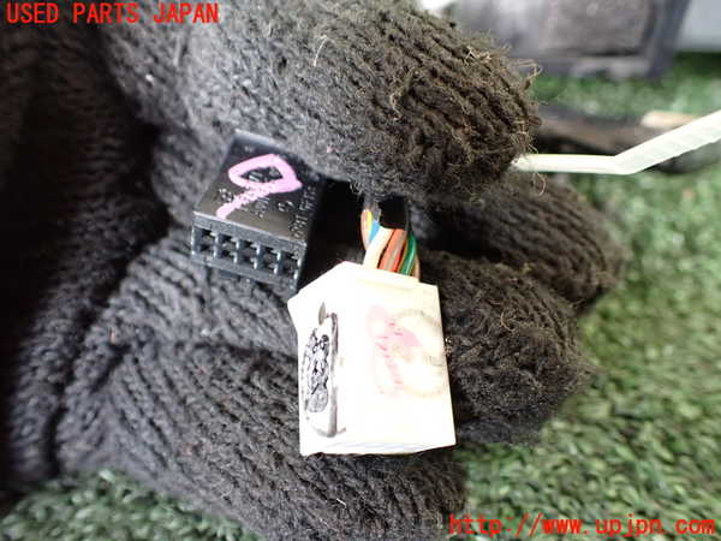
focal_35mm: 30
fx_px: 625
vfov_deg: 46.8
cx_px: 360
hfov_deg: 60.0
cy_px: 270
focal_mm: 5.4
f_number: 2.3
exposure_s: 1/80
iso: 800
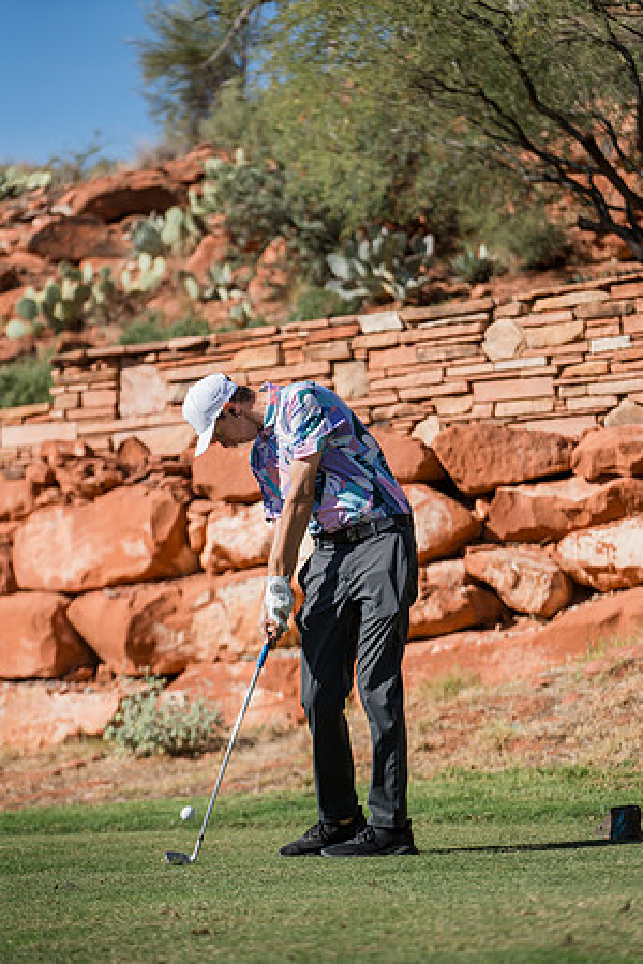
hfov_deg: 13.2
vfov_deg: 19.6
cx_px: 322
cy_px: 482
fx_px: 2786
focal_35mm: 104
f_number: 2.8
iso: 250
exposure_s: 1/5000
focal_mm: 104
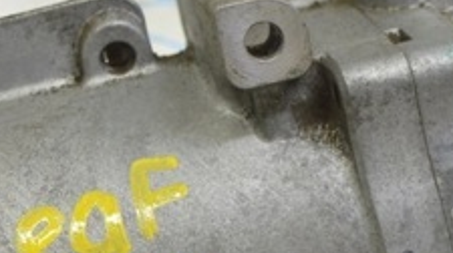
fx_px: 1662
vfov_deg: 8.6
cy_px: 292
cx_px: 129
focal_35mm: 138
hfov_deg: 15.5
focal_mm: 31
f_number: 5.6
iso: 400
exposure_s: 1/20
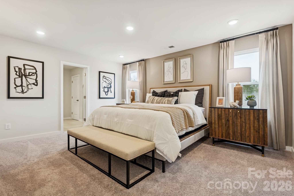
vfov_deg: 73.7
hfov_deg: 96.7
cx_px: 147
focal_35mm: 16
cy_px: 98
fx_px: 131
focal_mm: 16
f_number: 8
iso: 400
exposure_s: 1/8
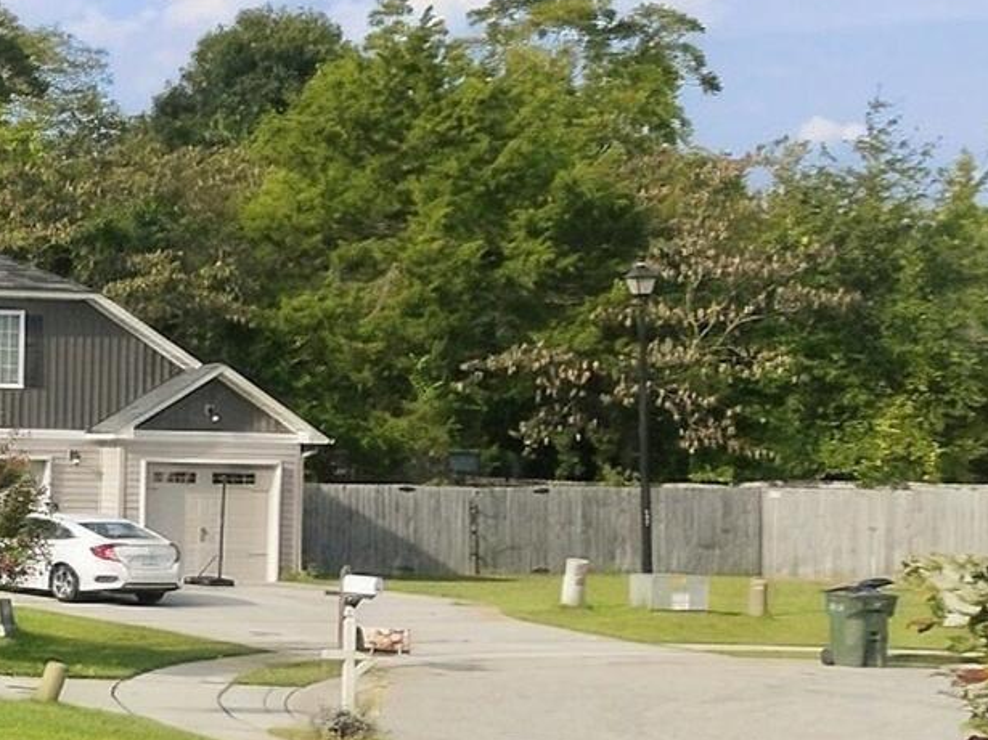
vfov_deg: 12.7
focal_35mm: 117
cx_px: -1248
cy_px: 442
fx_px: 3339
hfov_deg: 13.3
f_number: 2.8
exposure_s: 1/2500
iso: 120
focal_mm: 12.3
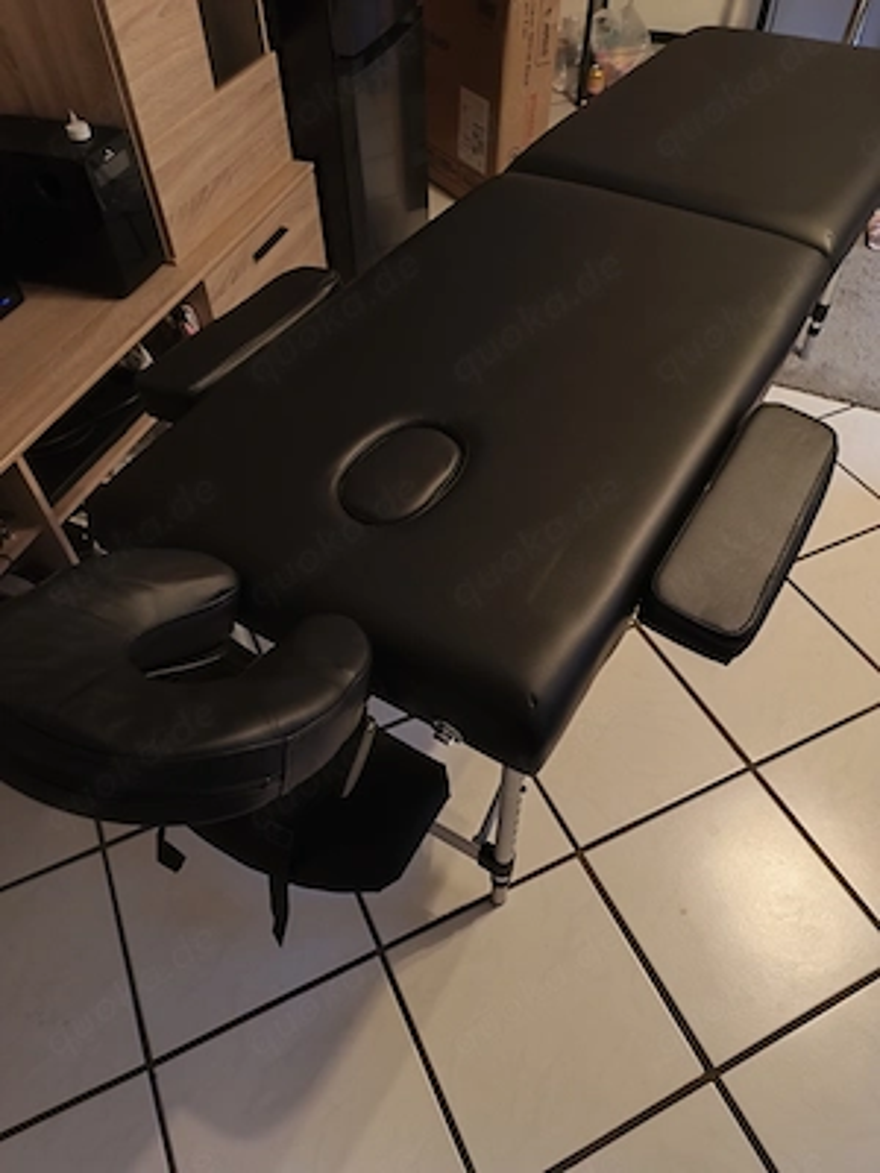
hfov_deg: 58.9
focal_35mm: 23
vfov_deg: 73.9
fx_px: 780
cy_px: 586
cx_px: 440
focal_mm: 6.14
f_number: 1.65
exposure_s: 1/25
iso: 3200
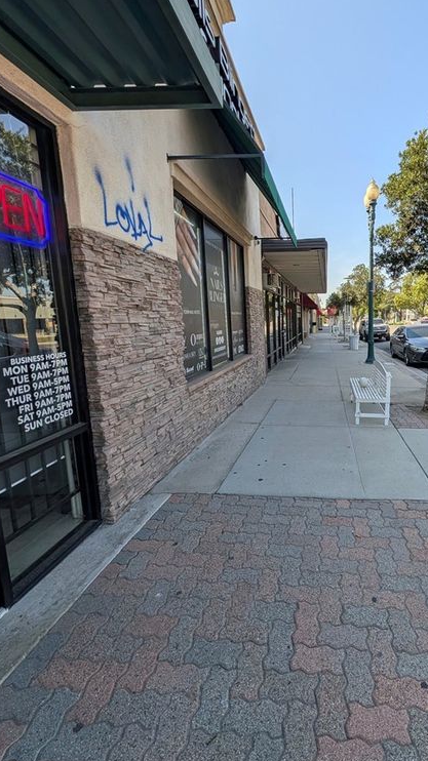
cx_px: 317
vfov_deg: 102.9
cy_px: 364
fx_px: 303
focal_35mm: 15
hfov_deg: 66.4
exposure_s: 1/2088
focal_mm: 2.02
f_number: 1.7
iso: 51
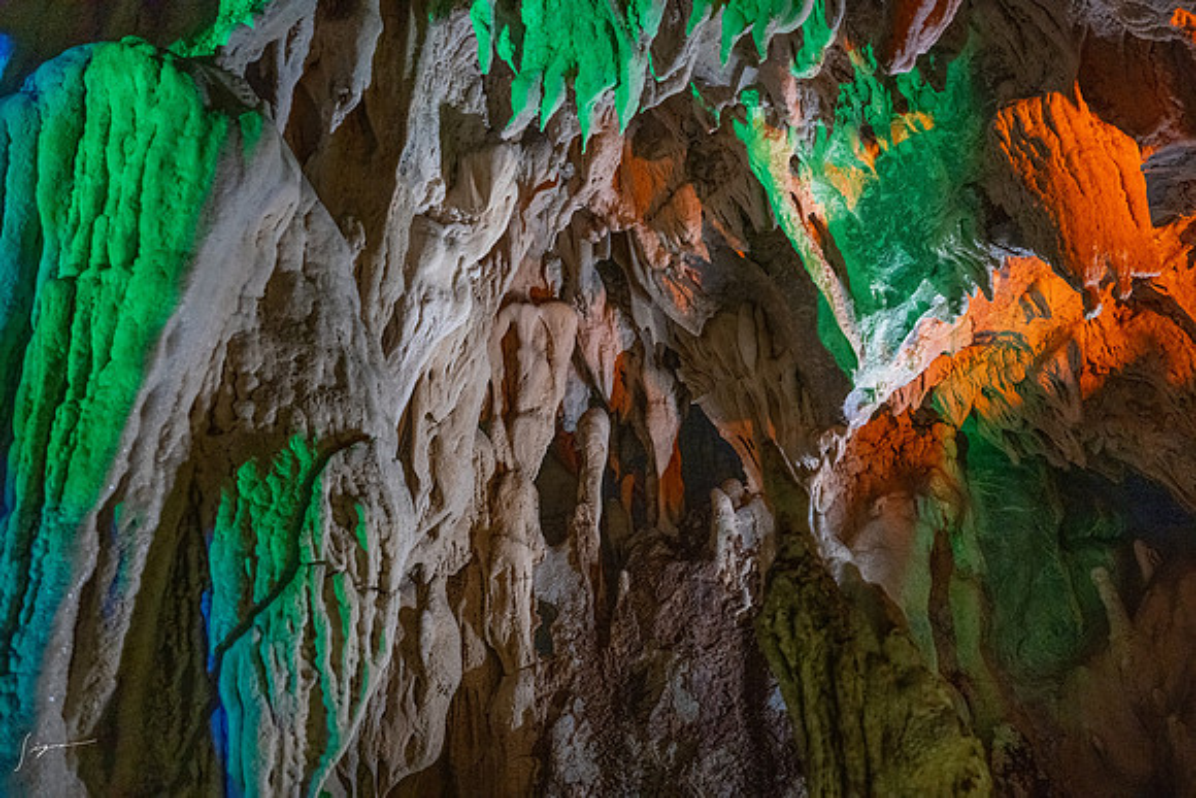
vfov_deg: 53.2
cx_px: 598
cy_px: 399
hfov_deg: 73.7
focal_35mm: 24
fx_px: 797
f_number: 2.8
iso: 9000
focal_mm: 24
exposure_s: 1/80
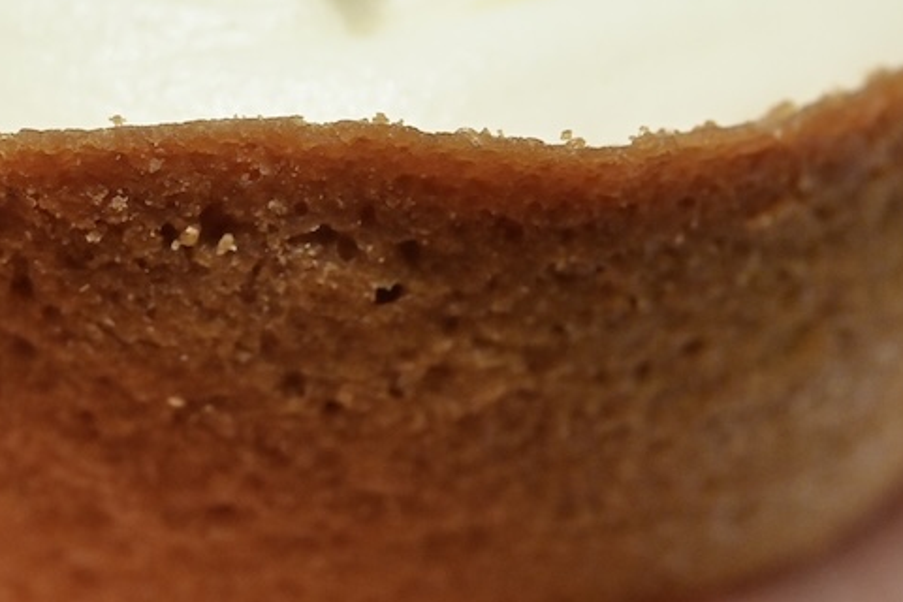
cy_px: 146
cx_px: 303
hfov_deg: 16.4
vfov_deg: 10.9
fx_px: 3135
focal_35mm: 125
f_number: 8
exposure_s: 1/160
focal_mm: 60
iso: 4000
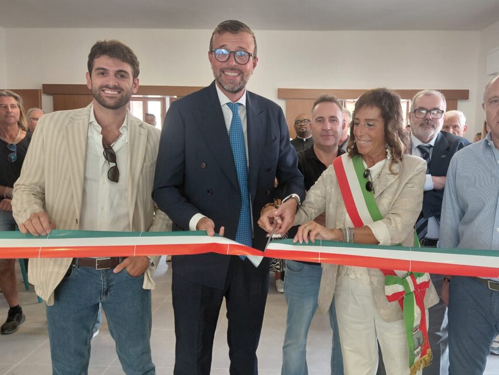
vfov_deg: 45.4
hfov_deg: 58.1
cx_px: 284
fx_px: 447
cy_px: 178
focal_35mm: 31
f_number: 1.8
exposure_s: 1/100
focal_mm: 4.69
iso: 250
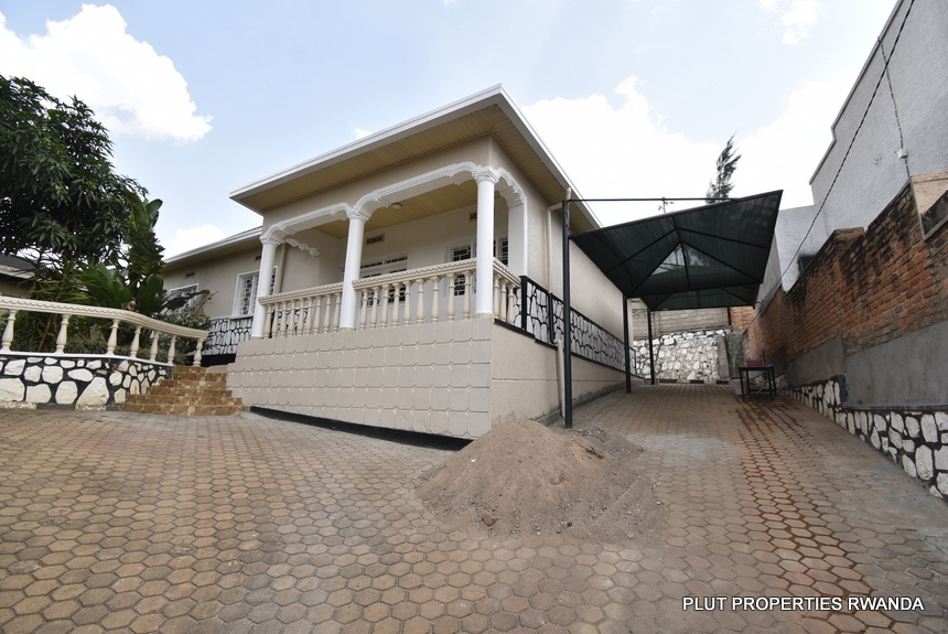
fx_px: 395
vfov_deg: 77.4
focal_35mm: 15
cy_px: 317
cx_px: 474
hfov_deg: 100.3
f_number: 8
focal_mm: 10
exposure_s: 1/250
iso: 250
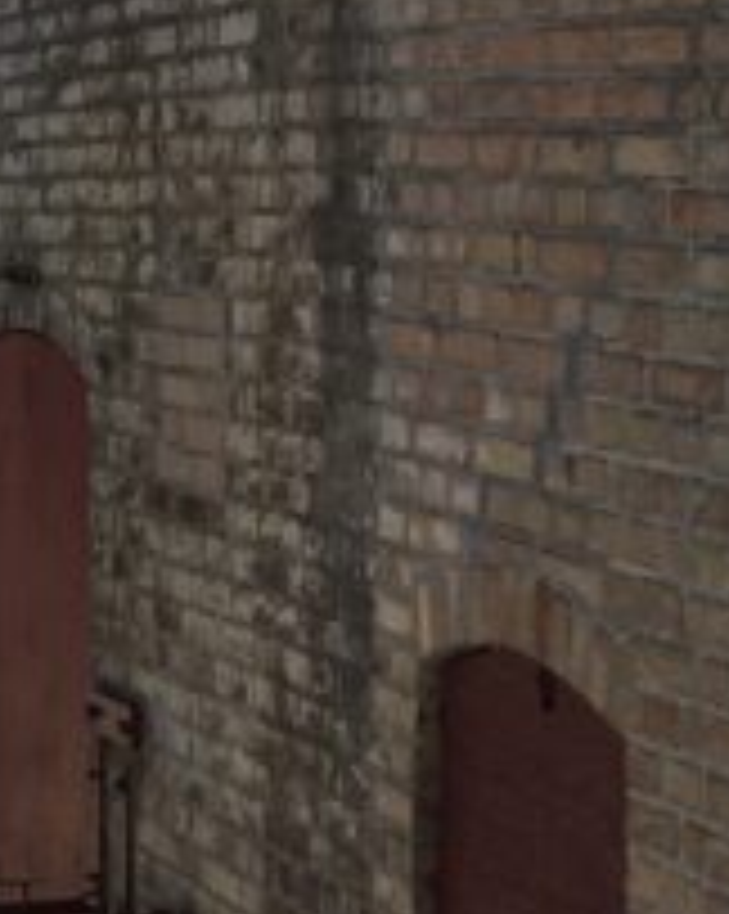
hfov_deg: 9.6
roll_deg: -0.5
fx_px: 3862
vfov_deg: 13.5
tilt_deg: -2.5
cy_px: 297
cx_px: -976
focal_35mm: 143
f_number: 2.2
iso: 25
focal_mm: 4.15
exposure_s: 1/938
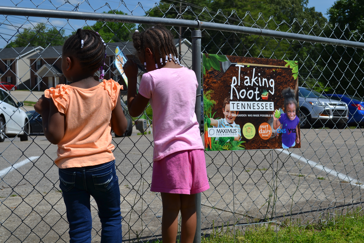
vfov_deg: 25.8
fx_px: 531
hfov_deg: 37.9
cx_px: 182
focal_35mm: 52
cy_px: 122
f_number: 8
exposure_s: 1/500
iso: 100
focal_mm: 35
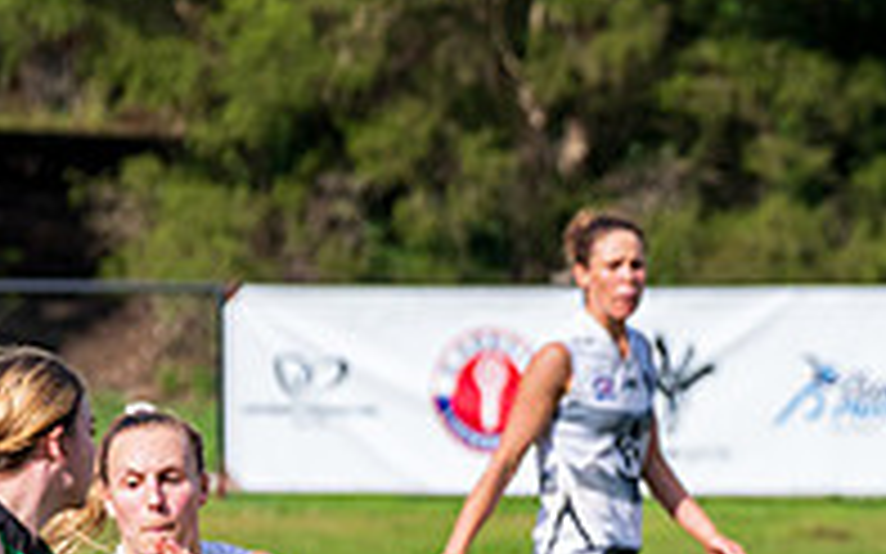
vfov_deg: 1.3
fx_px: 25298
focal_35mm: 1048
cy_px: 732
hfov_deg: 2.0
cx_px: 1012
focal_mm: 350
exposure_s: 1/1250
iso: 800
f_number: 13
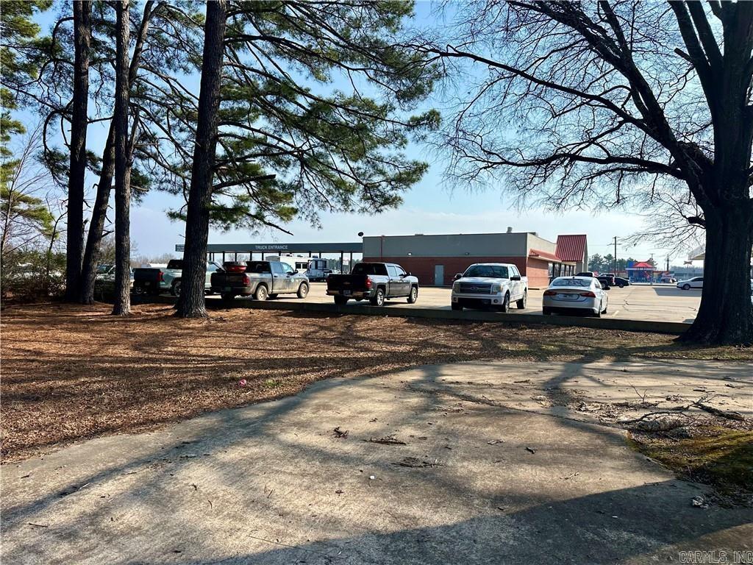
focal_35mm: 24
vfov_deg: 56.8
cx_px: 376
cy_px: 282
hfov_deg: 71.6
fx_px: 522
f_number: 1.78
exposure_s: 1/3861
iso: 80
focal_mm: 6.86
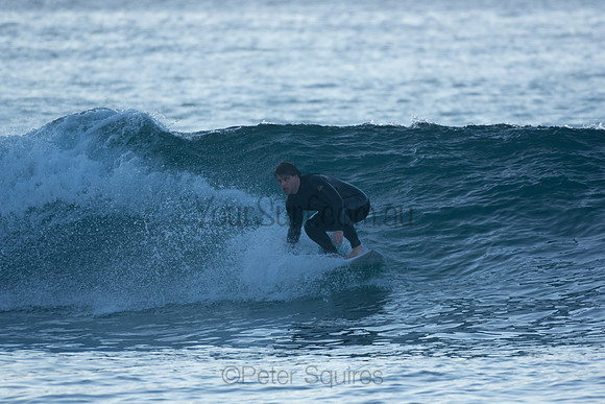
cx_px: 302
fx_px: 12607
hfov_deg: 2.7
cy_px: 202
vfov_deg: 1.8
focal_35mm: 750
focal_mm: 500
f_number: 5.6
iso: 250
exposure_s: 1/640
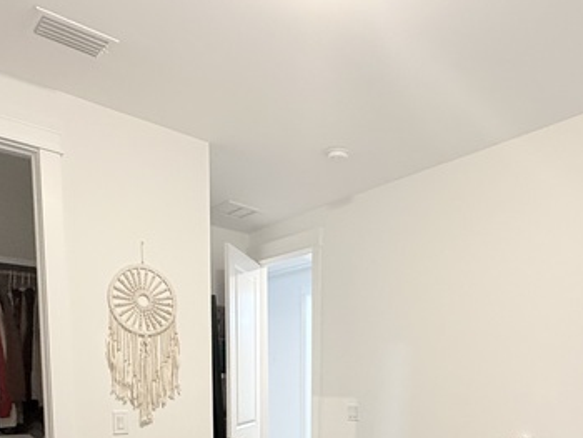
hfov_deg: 56.5
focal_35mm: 32
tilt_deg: -6.1
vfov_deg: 39.2
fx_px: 539
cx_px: 341
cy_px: 436
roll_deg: -0.9
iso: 320
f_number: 2.2
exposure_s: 1/60
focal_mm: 2.22
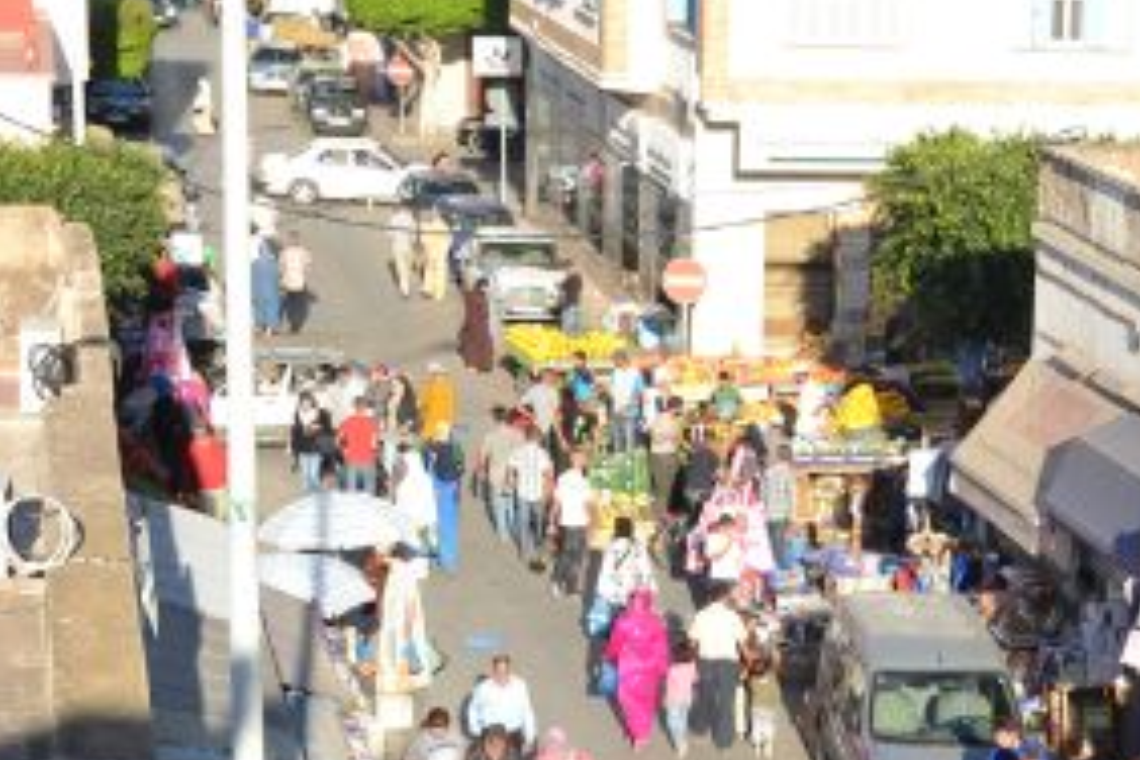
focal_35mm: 109
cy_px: 768
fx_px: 3451
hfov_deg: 18.5
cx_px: 990
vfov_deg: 12.4
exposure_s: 1/250
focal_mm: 32
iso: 100
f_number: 8
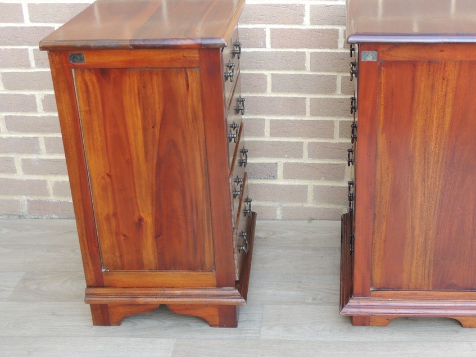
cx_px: 286
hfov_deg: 36.7
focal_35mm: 52
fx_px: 715
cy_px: 188
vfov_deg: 28.0
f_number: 3.4
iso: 160
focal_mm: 7.6
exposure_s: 1/50
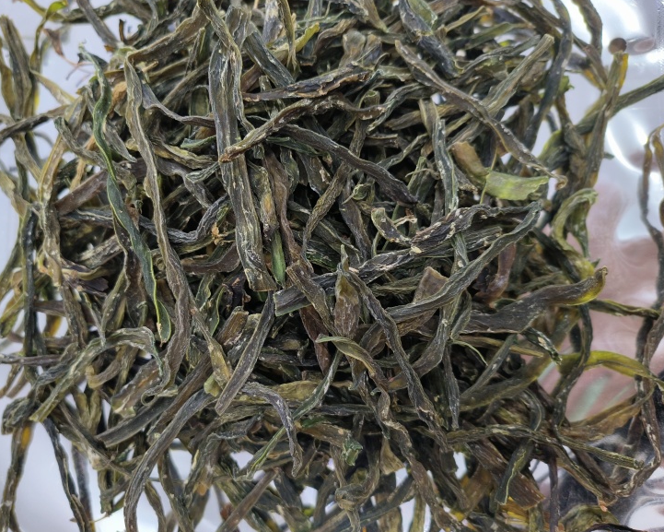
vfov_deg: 54.9
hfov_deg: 65.9
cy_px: 268
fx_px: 511
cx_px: 298
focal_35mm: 26
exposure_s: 1/60.1
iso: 252
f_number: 1.8
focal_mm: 5.42
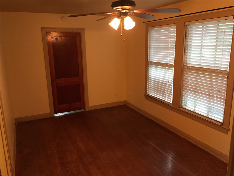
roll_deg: -0.8
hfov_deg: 61.7
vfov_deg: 48.2
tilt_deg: -12.9
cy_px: 88
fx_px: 196
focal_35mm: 29
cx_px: 117
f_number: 2.2
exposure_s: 1/30
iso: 125
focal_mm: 4.15
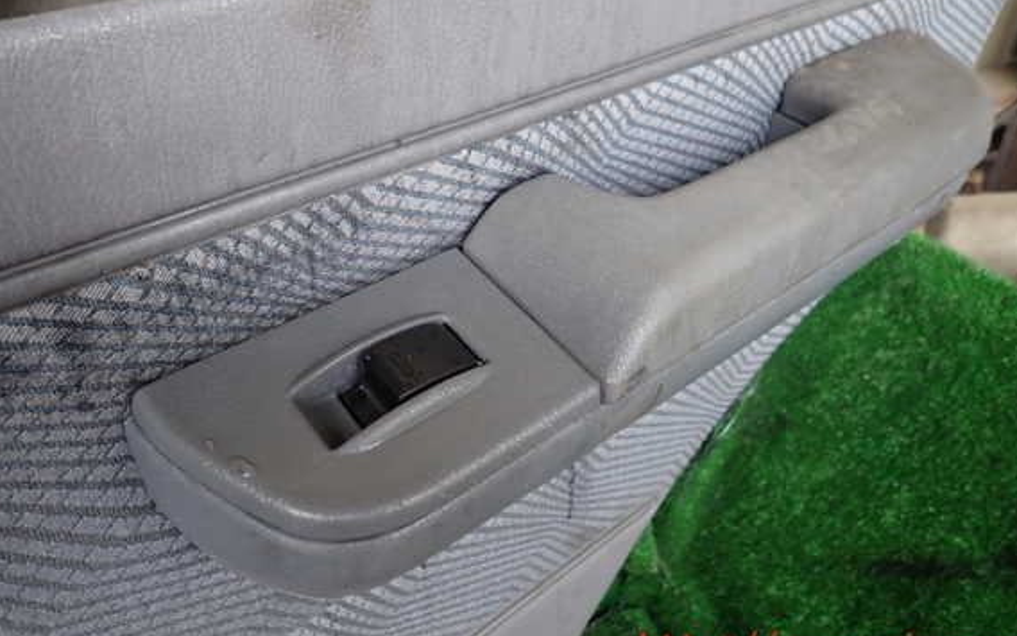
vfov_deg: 44.4
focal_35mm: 28
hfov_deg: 66.5
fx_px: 776
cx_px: 507
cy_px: 271
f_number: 2
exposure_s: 1/60
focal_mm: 4.5
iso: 200
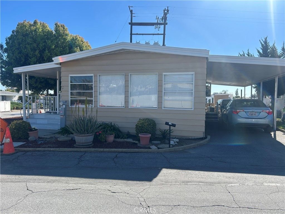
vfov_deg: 53.1
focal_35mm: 26
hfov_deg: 67.3
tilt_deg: -3.6
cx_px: 142
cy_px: 107
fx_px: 214
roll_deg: +0.5
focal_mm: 5.7
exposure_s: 1/2841
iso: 50
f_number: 1.5
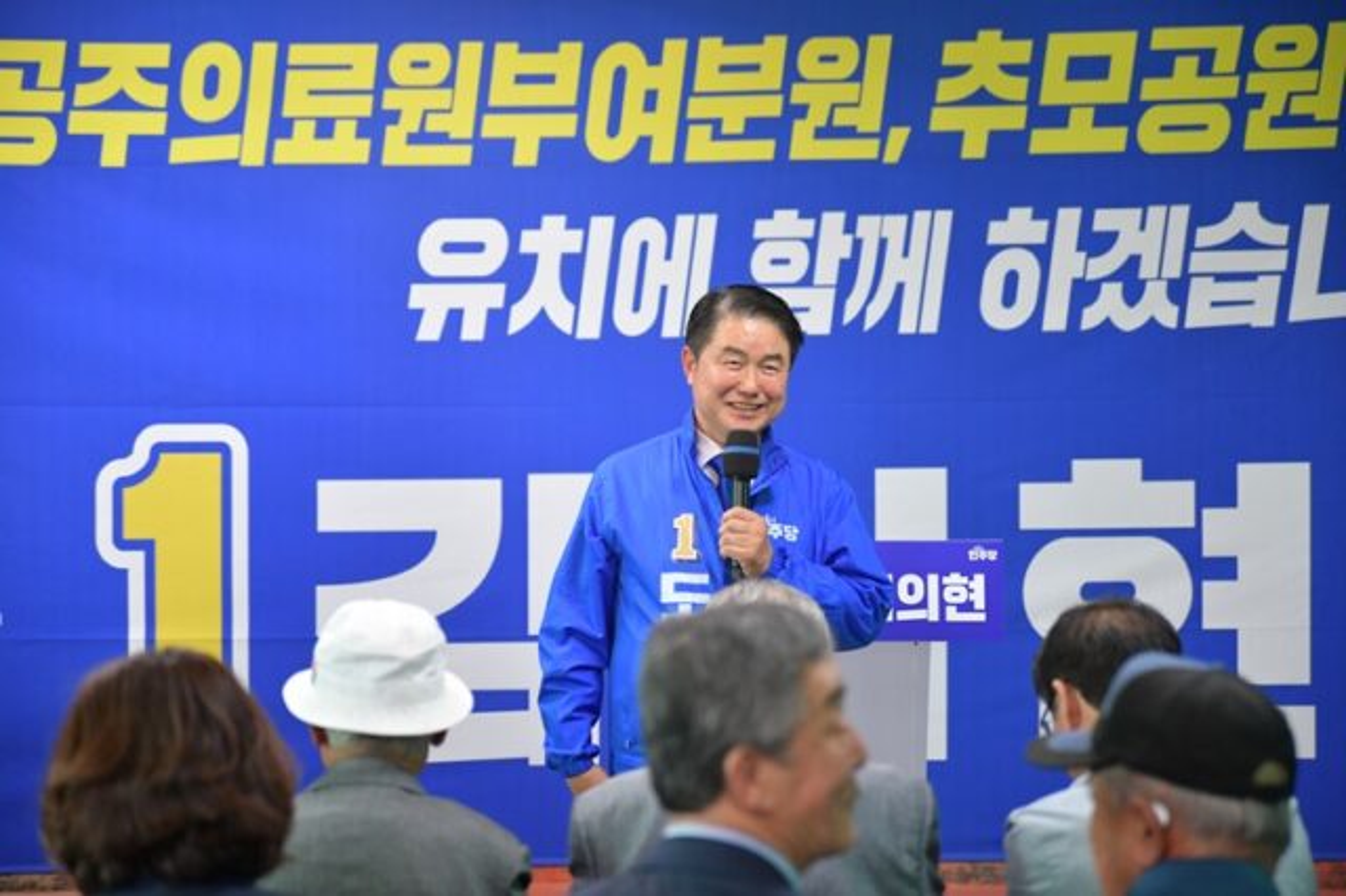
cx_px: 673
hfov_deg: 28.9
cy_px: 448
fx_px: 2616
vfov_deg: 19.4
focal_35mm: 70
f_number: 2.8
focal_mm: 70
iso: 3200
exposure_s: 1/400
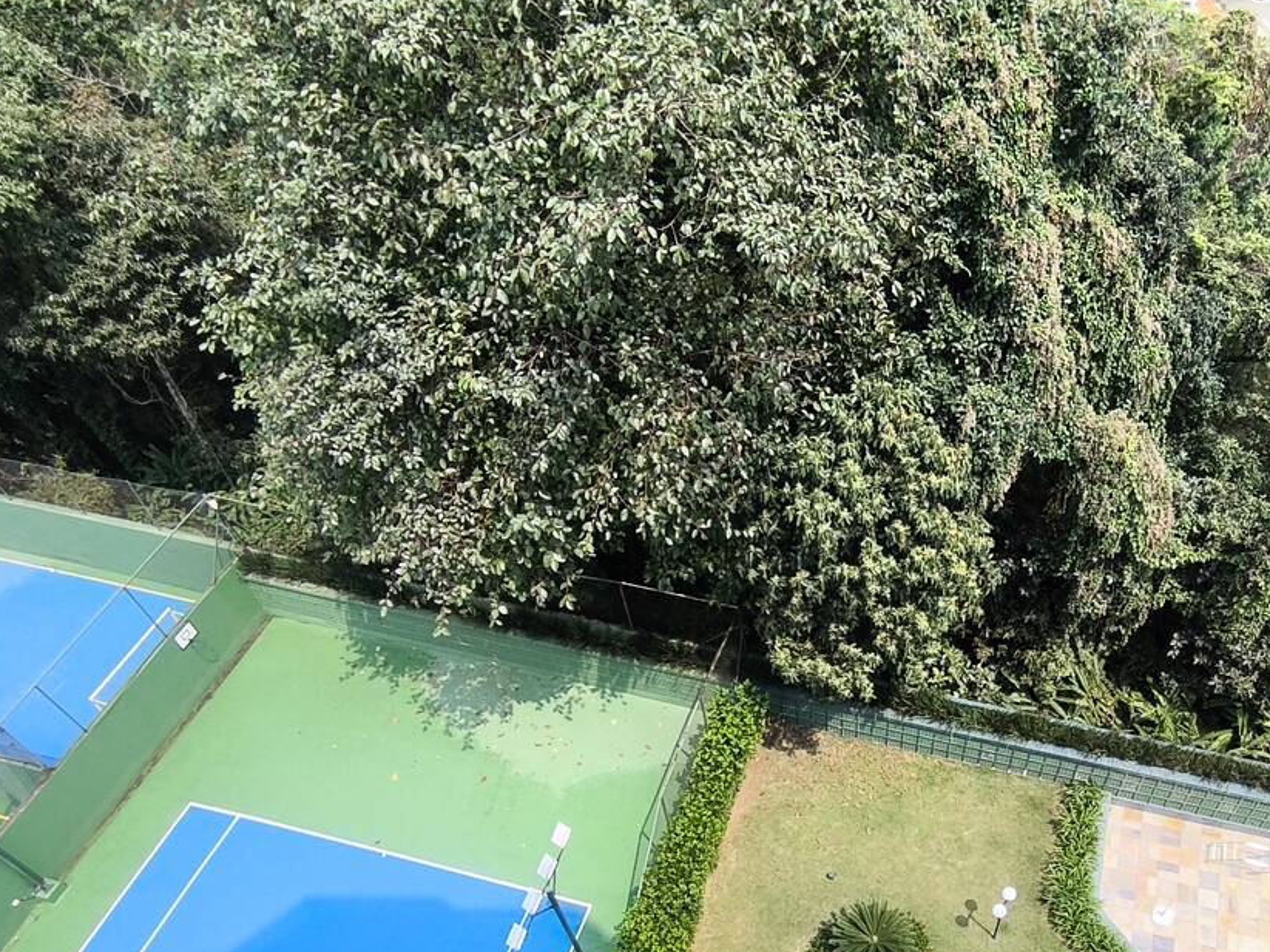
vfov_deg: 48.5
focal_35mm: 28
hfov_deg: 61.6
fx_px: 1027
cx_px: 869
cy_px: 670
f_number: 2.2
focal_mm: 1.65
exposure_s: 1/1030
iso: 50
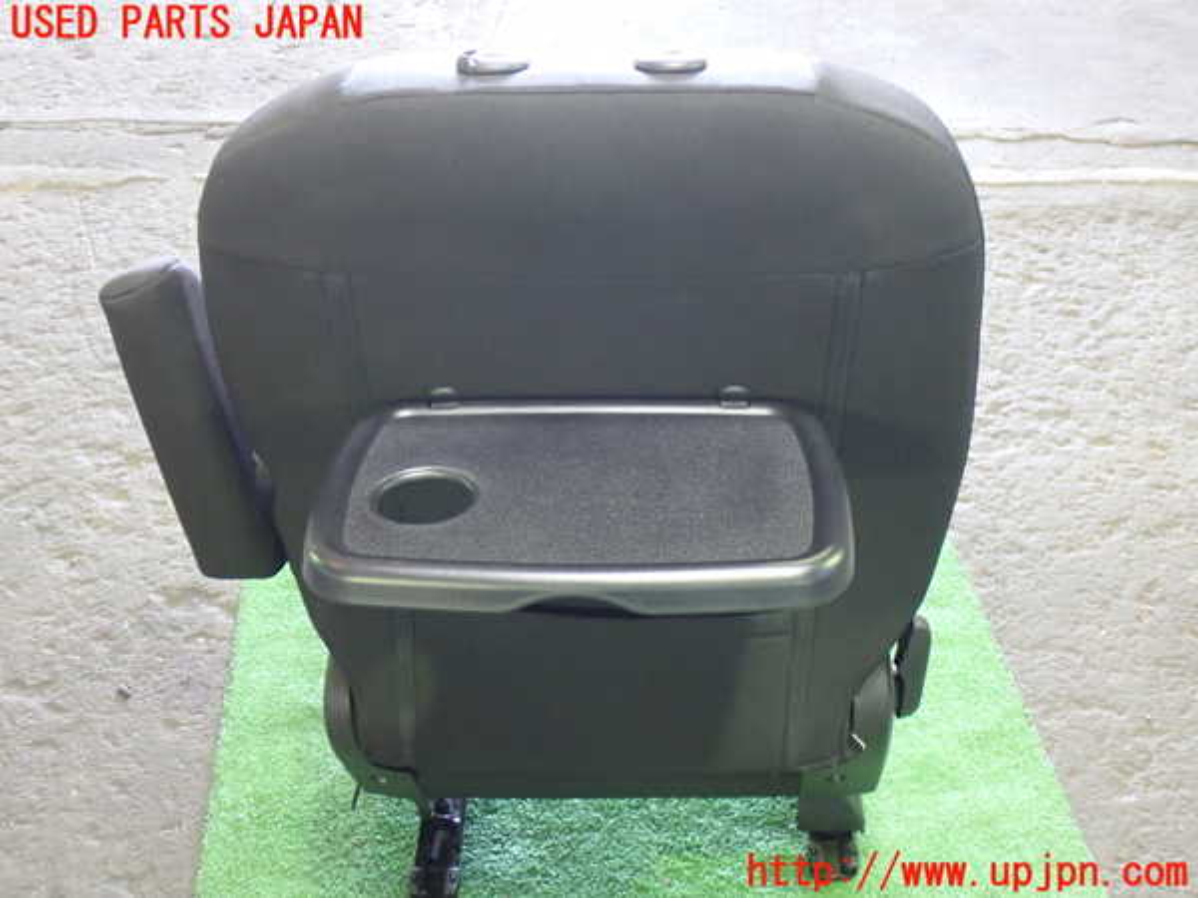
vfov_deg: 35.1
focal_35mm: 41
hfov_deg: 45.8
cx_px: 599
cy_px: 449
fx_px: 1419
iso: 800
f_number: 2.8
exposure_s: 1/20
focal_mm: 7.31
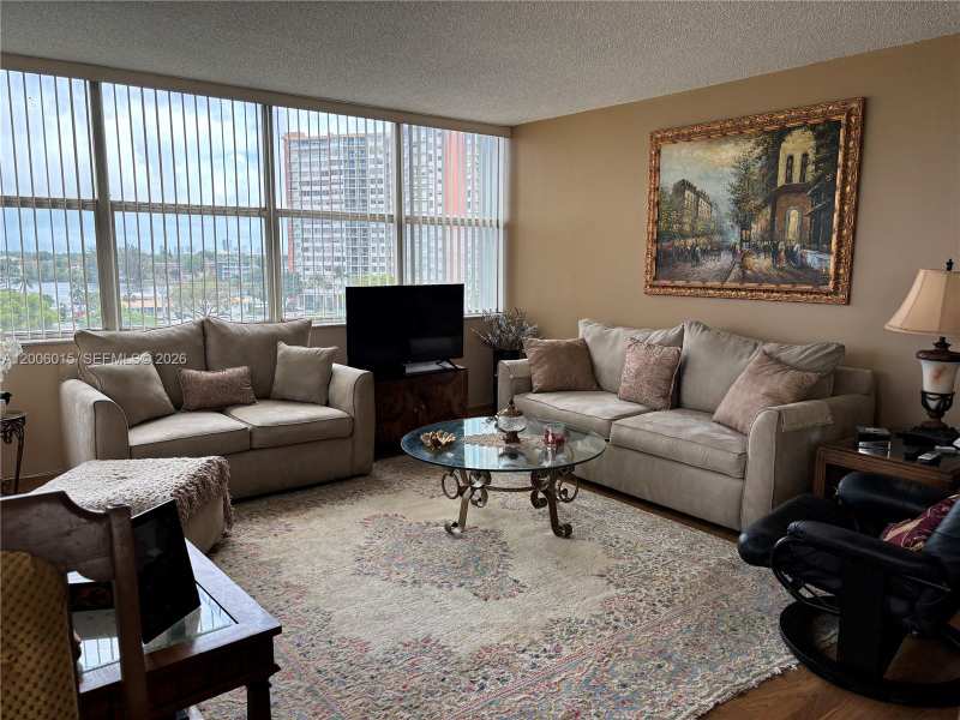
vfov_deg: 53.1
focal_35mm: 26
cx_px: 480
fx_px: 721
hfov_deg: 67.3
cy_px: 360
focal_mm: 5.96
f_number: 1.6
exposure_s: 1/265
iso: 40
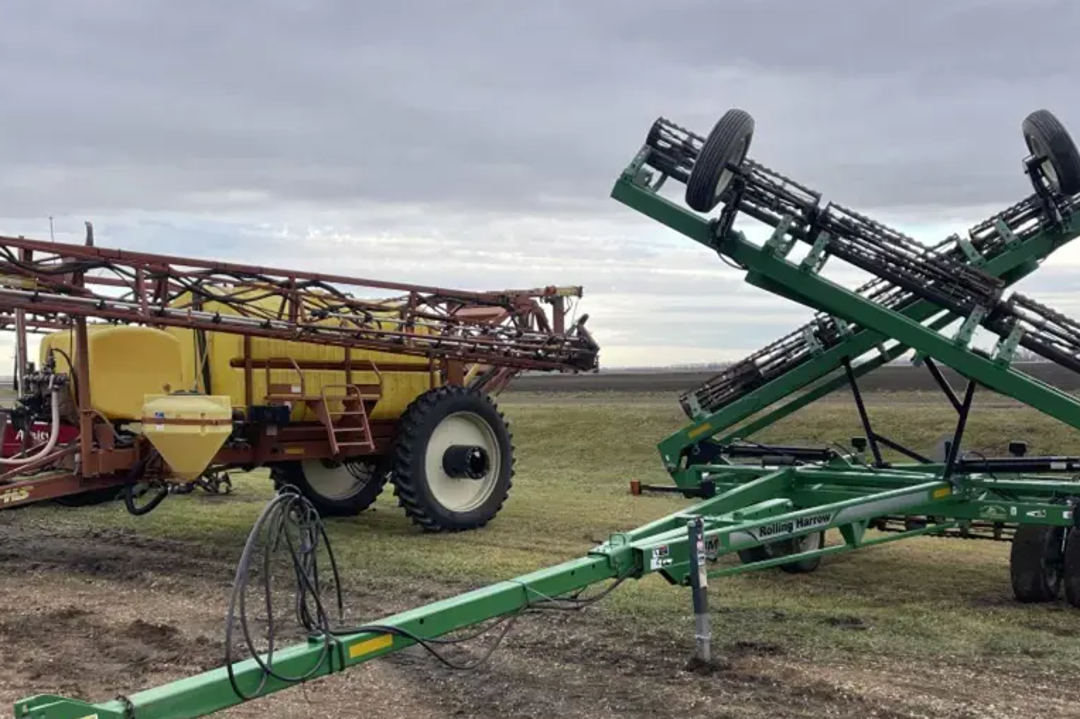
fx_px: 1020
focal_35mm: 34
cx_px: 594
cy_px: 477
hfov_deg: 55.7
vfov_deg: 38.4
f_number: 1.6
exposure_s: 1/329
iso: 32
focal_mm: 5.1
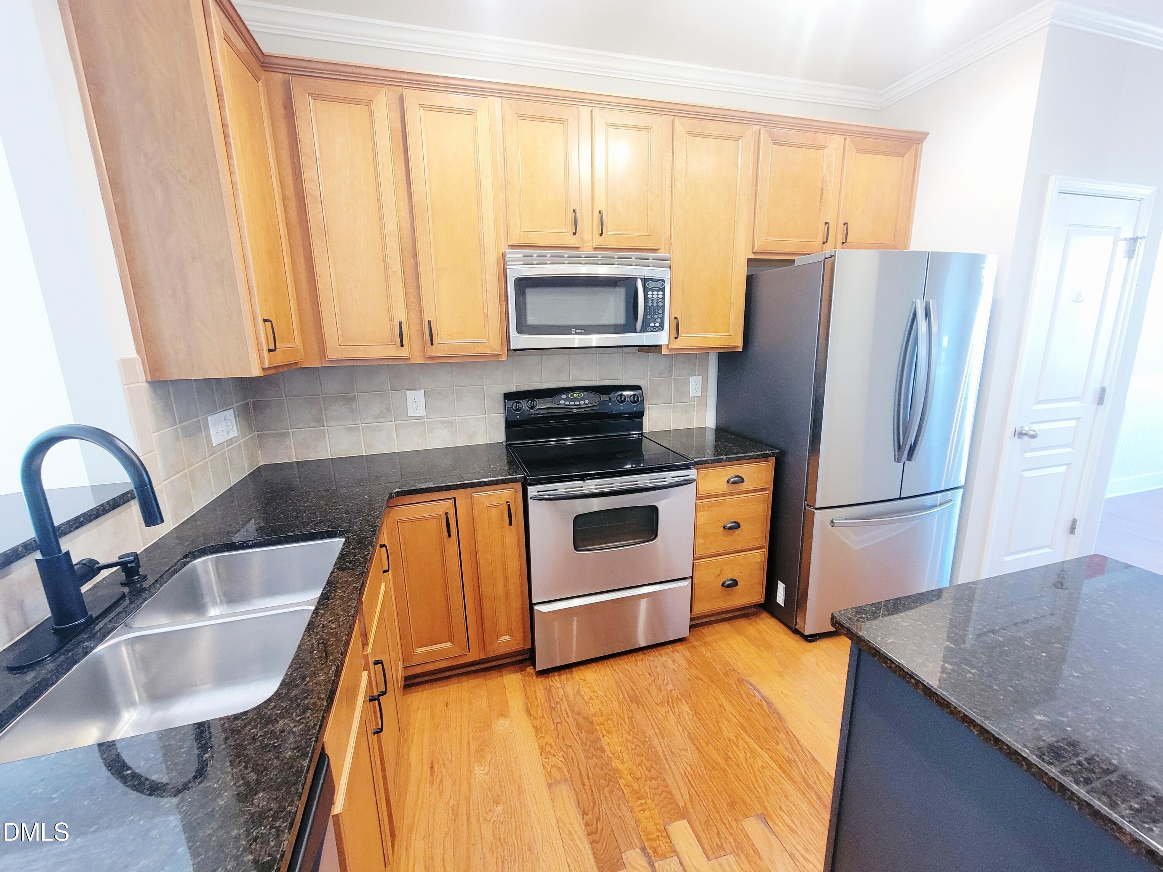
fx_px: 437
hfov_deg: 106.2
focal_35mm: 13
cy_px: 436
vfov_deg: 89.9
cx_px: 582
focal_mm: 2.2
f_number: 2.2
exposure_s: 1/30
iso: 320
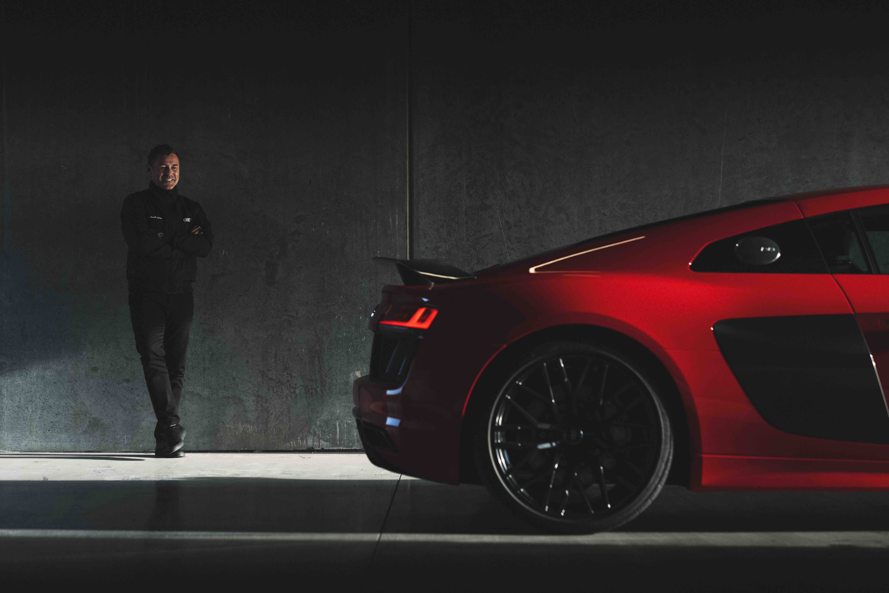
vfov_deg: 20.9
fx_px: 1605
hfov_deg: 31.0
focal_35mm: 65
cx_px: 444
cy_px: 296
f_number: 2.8
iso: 100
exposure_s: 1/125
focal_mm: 65
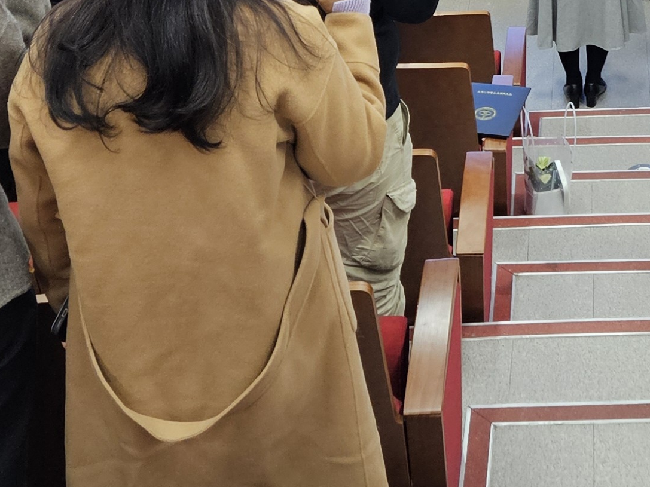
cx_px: 597
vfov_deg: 17.2
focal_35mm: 79
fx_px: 1483
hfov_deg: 24.0
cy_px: -203
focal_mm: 5.4
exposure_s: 1/120
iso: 250
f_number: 1.8
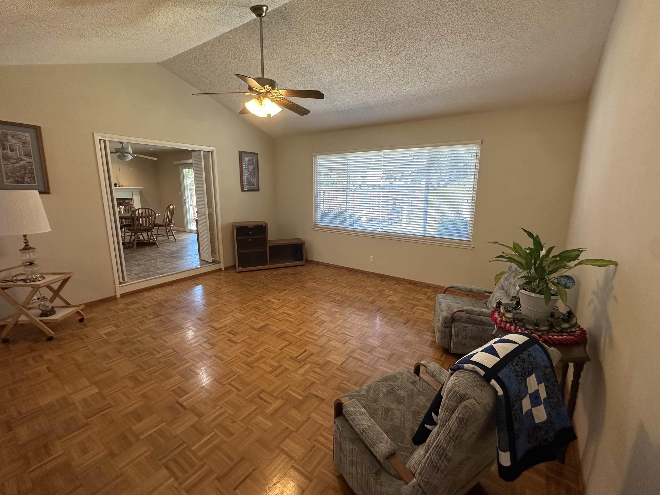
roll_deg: -0.1
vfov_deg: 81.7
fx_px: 286
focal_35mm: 15
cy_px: 238
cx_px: 339
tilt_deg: -10.5
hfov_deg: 98.2
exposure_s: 1/120
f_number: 2.2
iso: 200
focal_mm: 2.22
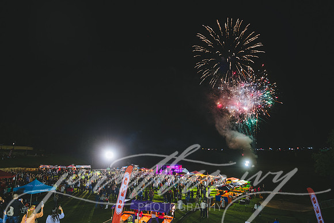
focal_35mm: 24
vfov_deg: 53.2
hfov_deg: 73.7
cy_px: 112
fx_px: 223
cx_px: 167
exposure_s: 1/30
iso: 640
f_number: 2.8
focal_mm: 24
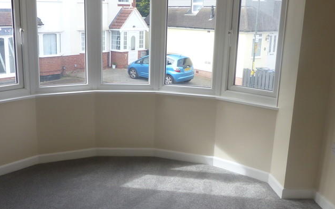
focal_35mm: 43
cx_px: 125
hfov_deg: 45.8
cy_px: 119
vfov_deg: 29.8
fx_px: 392
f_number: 4
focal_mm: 4.5
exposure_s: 1/100
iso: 100
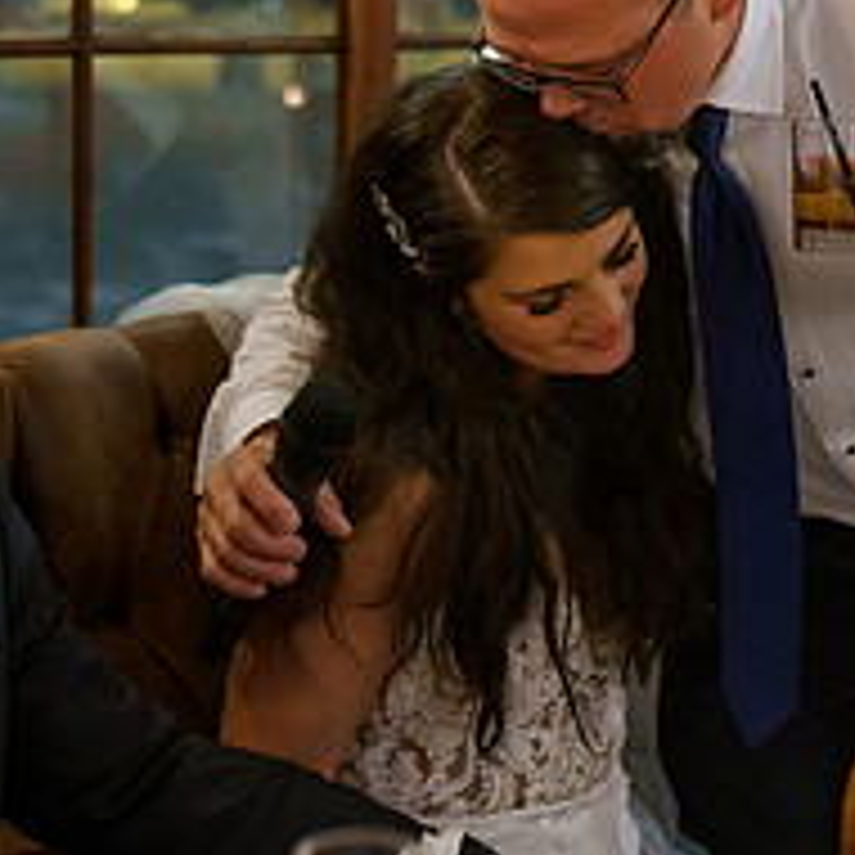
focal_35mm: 91
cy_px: 214
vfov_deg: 19.0
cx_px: 508
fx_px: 2543
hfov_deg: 19.1
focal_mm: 35
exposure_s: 1/250
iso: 3200
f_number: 2.2
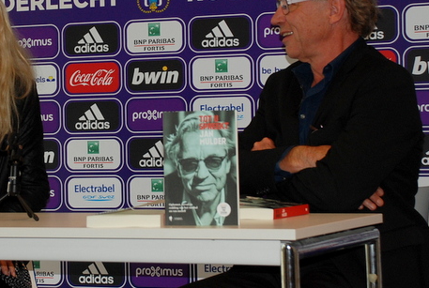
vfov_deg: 13.2
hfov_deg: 19.5
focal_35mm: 104
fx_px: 1242
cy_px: 139
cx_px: 109
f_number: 4.8
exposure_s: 1/60
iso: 320
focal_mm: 44
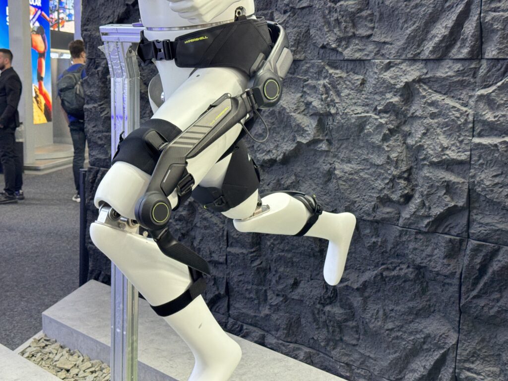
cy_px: 190
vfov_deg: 30.3
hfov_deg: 39.7
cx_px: 254
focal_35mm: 48
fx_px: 704
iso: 80
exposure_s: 1/100
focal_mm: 6.76
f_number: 1.78
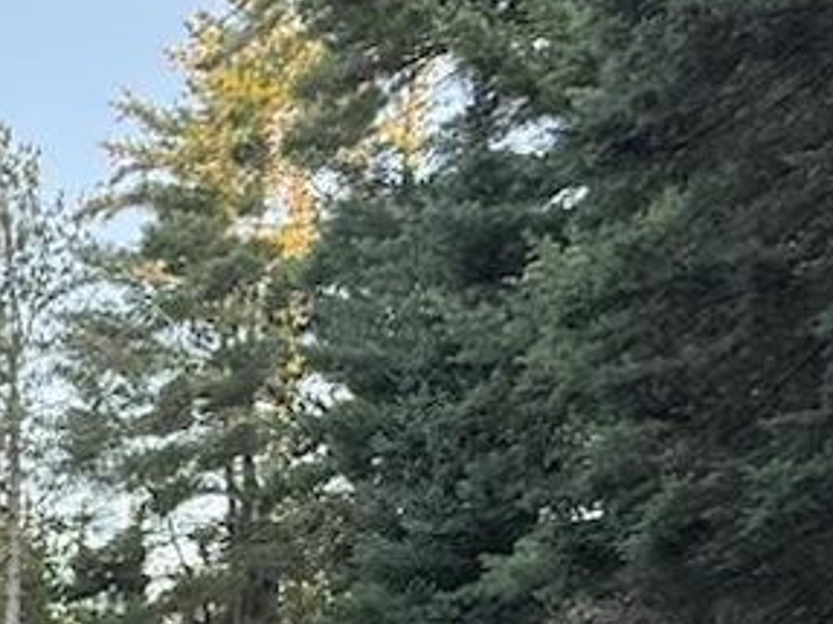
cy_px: 847
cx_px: -380
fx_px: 1203
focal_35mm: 50
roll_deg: -0.6
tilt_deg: -1.9
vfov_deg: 24.6
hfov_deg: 27.7
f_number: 2.2
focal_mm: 2.22
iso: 250
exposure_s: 1/99
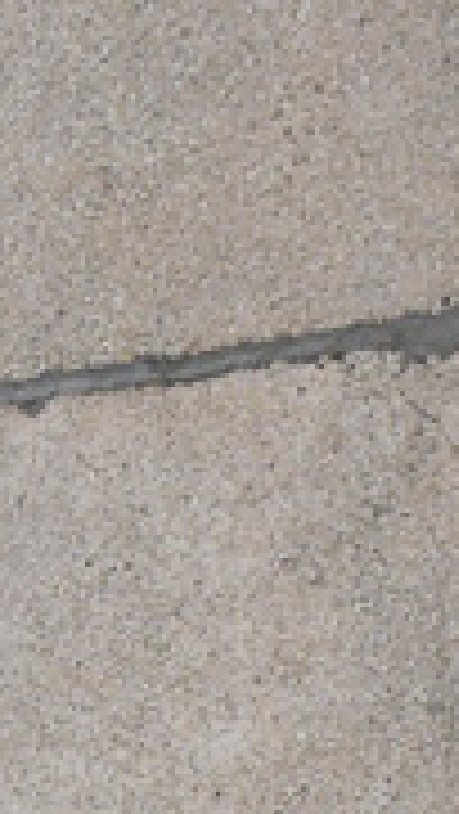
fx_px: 6763
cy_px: 1304
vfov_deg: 6.8
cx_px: -828
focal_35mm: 313
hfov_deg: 3.8
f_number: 6.3
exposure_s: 1/1000
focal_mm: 30
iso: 200
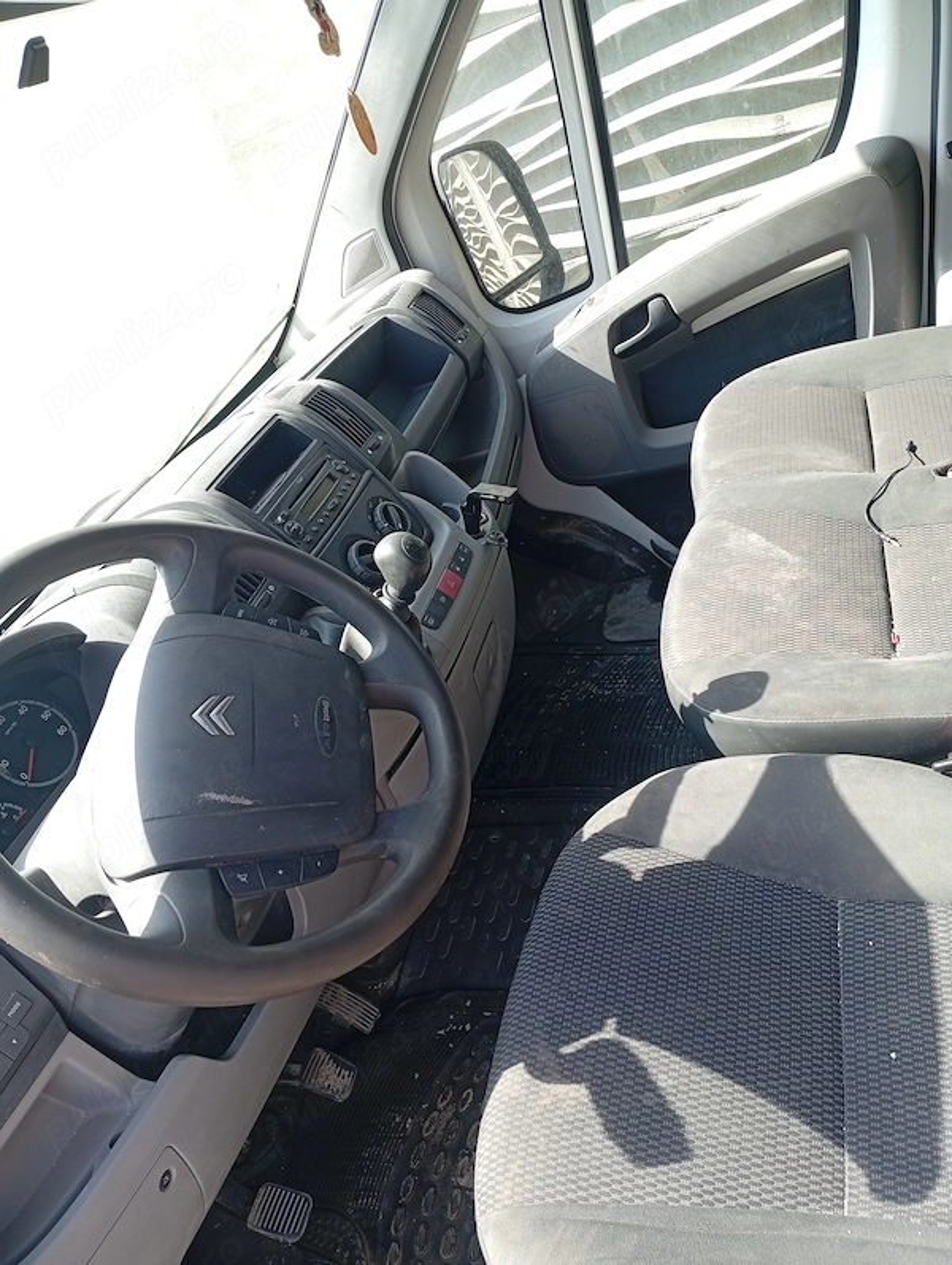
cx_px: 476
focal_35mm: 27
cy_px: 632
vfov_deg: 65.3
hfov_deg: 51.5
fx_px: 988
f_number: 1.8
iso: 75
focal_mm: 3.98
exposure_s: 1/100
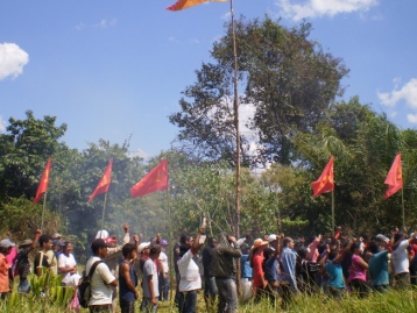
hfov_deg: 42.0
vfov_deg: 32.1
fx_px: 542
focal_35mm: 45
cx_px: 219
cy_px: 122
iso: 64
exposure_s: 1/800
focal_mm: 6.3
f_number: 4.6
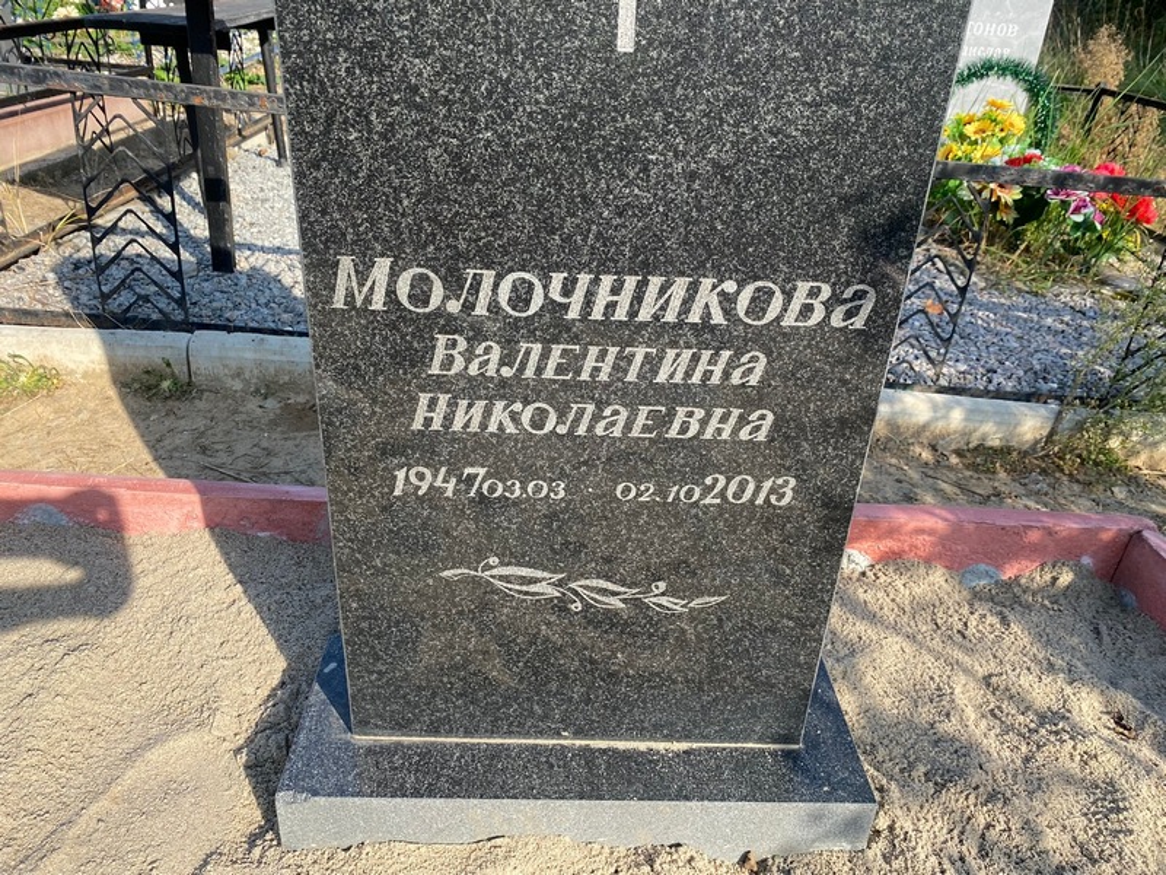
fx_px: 876
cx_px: 583
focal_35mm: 26
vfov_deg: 53.1
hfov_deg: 67.3
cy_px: 438
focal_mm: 4.25
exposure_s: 1/884
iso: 32
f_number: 1.8
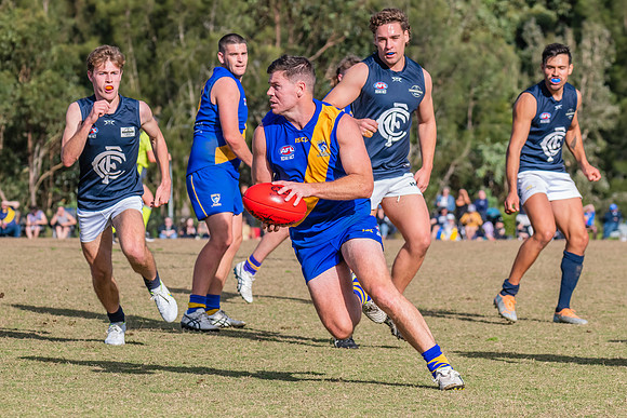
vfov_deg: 6.0
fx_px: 3983
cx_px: 311
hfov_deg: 9.0
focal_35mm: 229
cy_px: 192
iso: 800
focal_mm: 170
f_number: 8
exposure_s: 1/2000
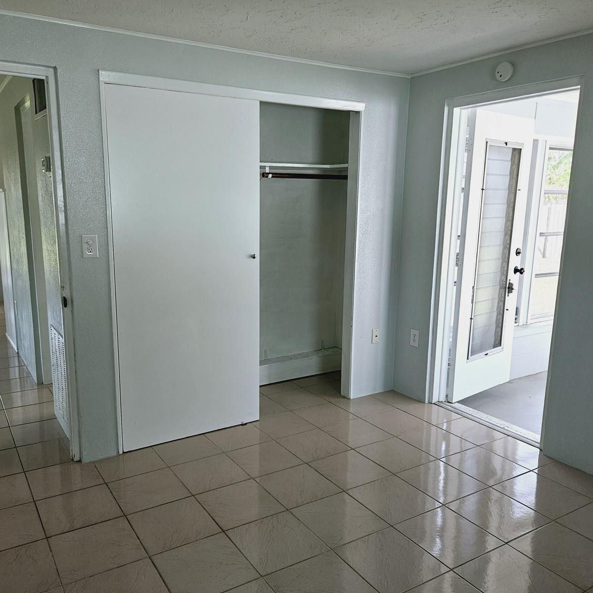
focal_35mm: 28
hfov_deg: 57.2
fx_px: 543
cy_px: 304
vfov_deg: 57.3
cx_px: 264
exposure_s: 1/207
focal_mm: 5.4
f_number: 1.8
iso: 50
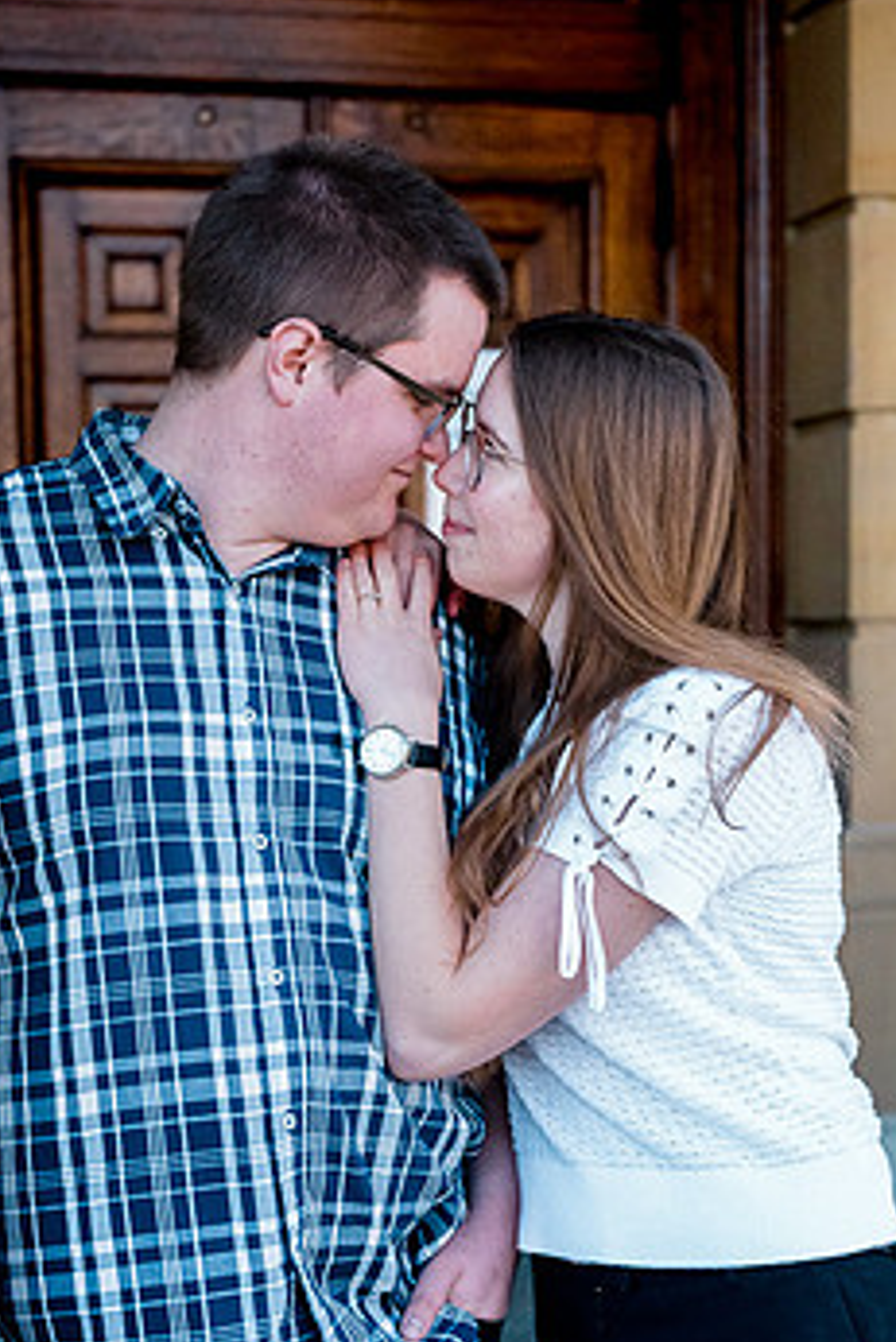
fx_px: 2424
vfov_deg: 30.8
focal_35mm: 65
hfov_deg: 20.9
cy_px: 846
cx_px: 400
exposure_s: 1/8000
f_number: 3.5
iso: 6400
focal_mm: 50
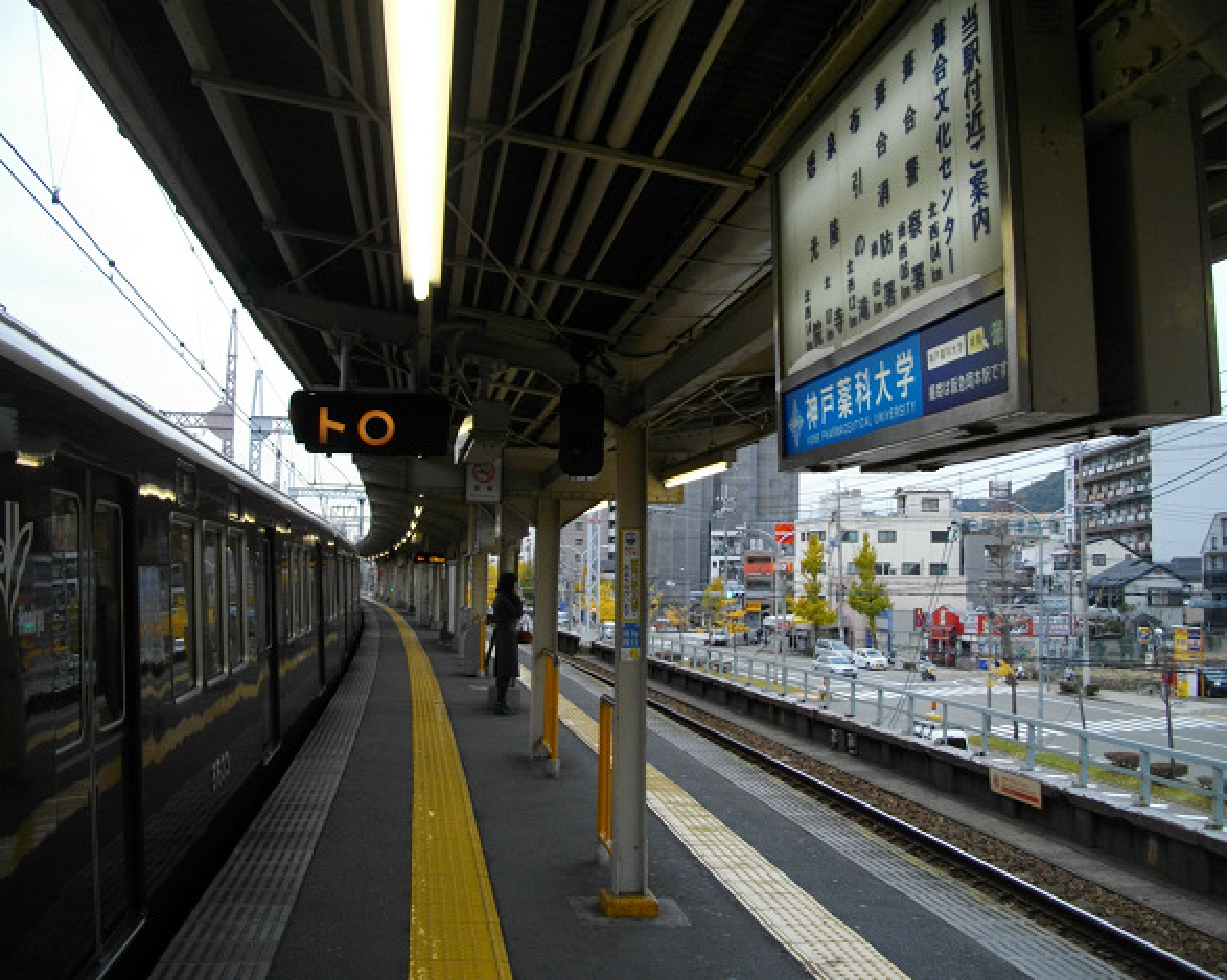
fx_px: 1198
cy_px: 491
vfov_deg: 44.5
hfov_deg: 54.2
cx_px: 646
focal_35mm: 33
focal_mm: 5.7
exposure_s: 1/125
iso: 103
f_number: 2.9
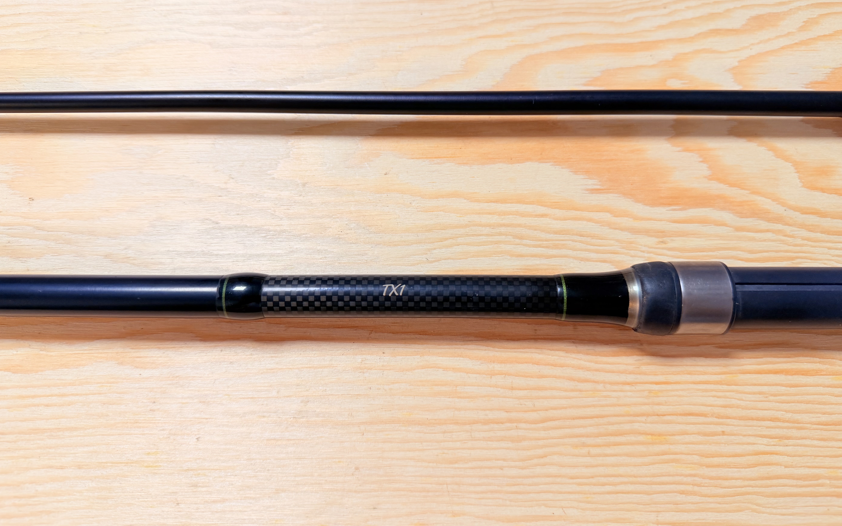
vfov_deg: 47.4
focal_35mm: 26
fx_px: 597
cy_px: 222
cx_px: 427
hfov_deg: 70.4
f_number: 1.78
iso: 125
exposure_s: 1/50
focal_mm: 6.76
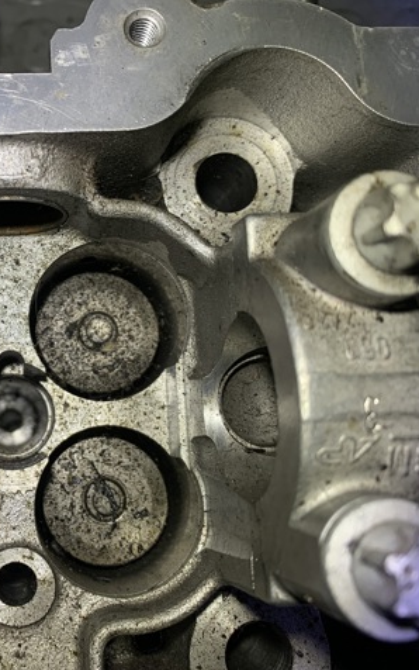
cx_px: 27
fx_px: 675
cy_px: 334
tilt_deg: -79.1
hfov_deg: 32.4
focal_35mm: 37
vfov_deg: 52.7
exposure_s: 1/110
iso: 100
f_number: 1.8
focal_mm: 4.25
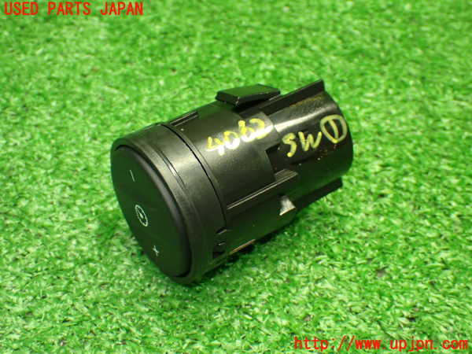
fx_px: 791
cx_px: 236
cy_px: 177
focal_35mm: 58
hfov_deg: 33.2
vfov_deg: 25.2
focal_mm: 10.35
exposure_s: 1/60
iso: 1000
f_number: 3.5
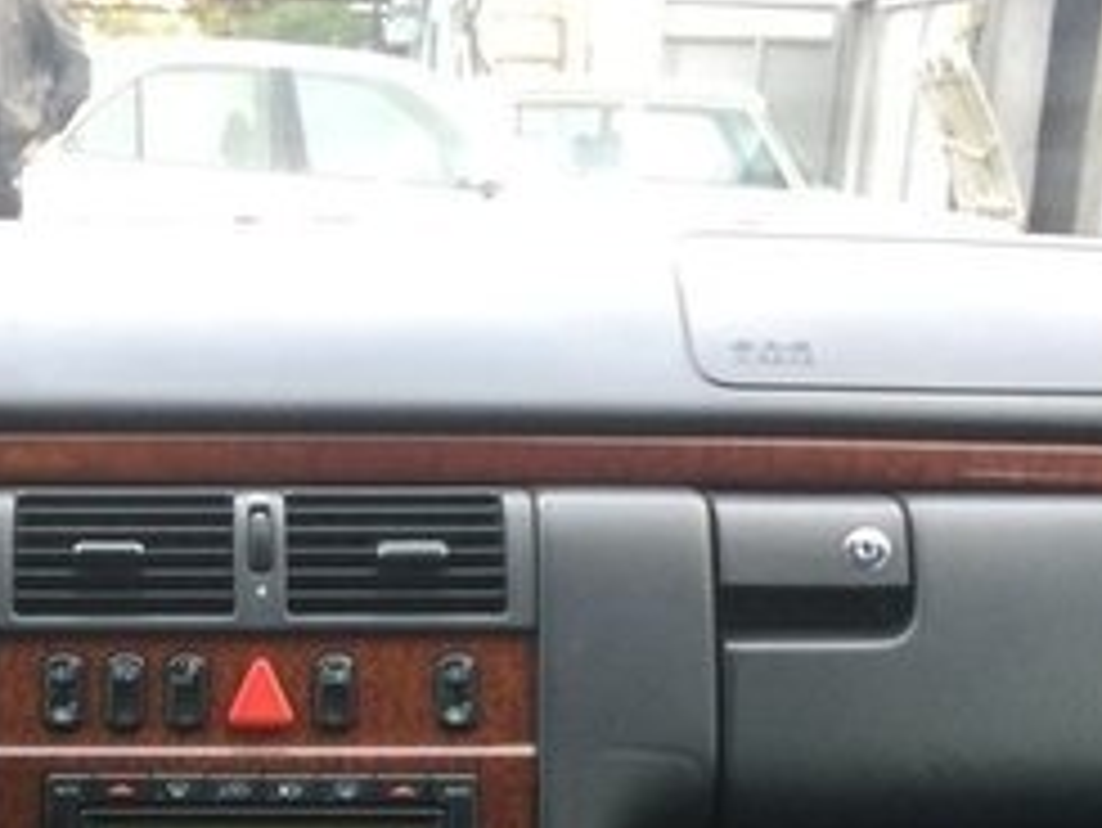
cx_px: 207
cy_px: 992
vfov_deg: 18.0
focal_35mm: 78
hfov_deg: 24.6
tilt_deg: -17.8
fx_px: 2484
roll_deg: -3.0
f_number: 2.2
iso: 40
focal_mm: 4.15
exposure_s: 1/33
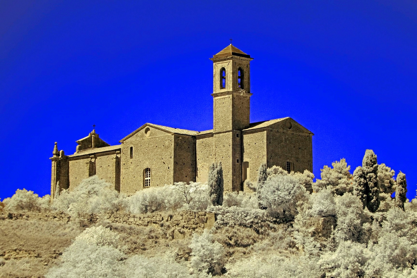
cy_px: 139
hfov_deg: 6.7
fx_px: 3556
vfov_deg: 4.5
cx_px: 208
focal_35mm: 307
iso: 200
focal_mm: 204.6
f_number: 6.7
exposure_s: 1/303
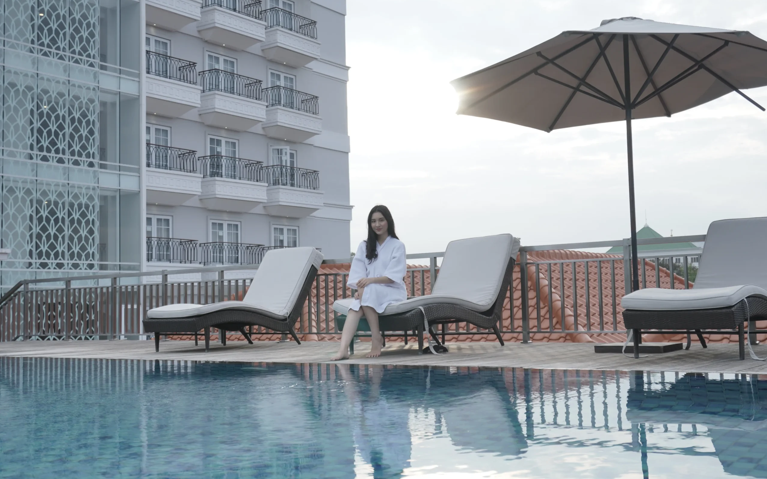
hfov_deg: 46.2
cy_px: 224
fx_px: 899
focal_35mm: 43
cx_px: 385
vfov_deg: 29.9
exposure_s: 1/250
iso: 100
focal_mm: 28
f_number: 4
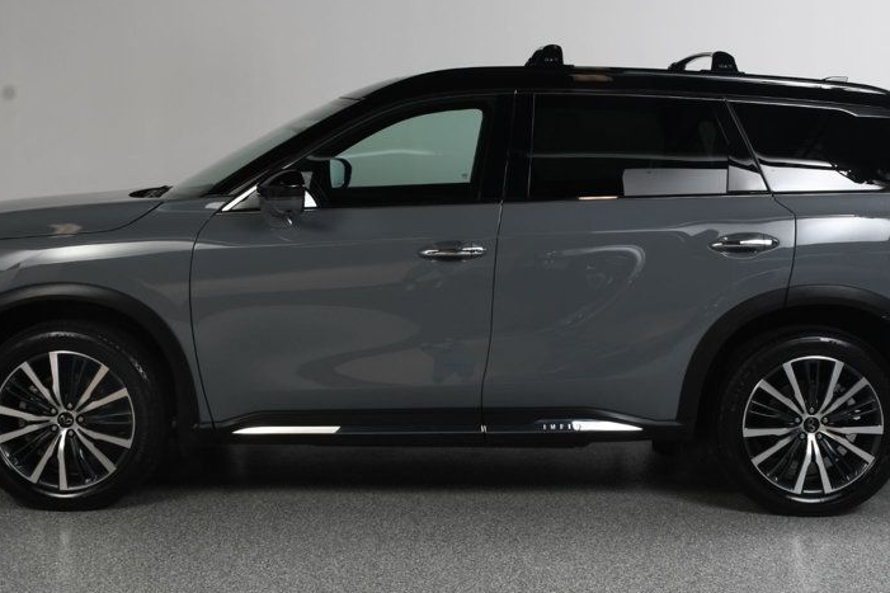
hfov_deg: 35.1
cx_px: 453
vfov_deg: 23.8
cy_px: 287
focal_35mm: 57
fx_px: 1409
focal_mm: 26
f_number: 11
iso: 100
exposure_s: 1/125
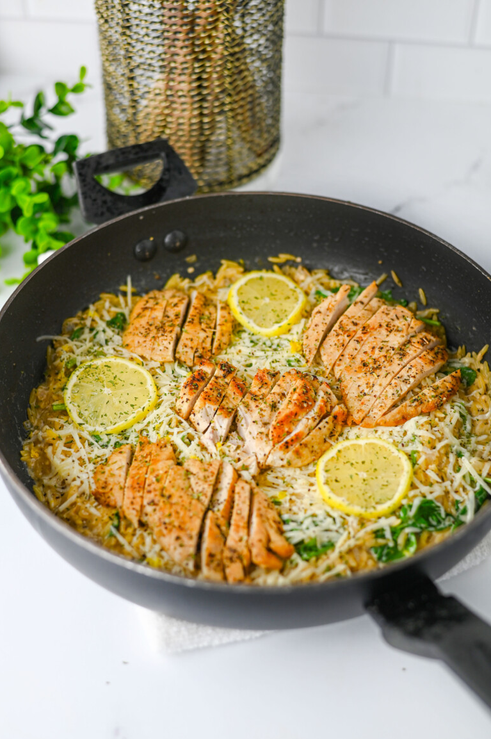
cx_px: 249
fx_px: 1066
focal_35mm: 52
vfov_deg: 38.2
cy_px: 379
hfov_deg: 25.9
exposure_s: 1/250
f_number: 3.2
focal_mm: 50
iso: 360
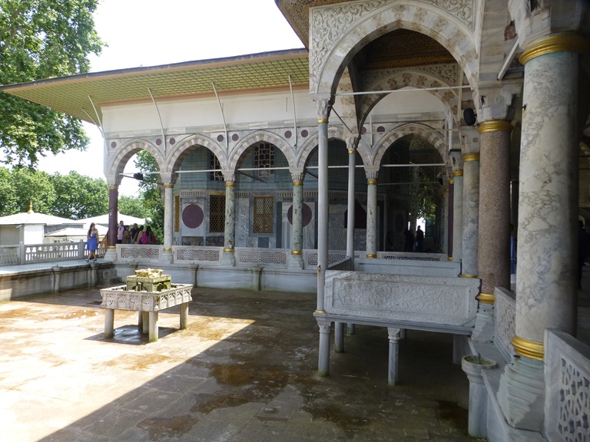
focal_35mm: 24
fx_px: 409
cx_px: 295
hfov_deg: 71.6
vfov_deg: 56.8
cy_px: 221
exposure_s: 1/200
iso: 100
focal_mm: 4.3
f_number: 4
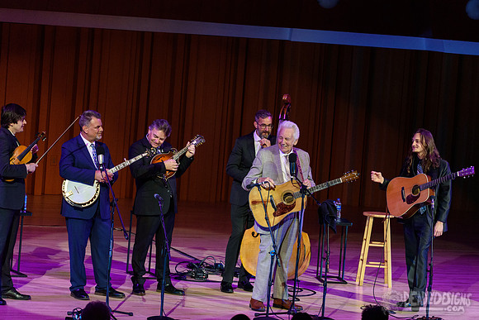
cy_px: 142
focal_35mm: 167
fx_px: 2217
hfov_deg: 12.3
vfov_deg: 8.2
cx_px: 266
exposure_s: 1/500
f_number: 5
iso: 2500
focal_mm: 150
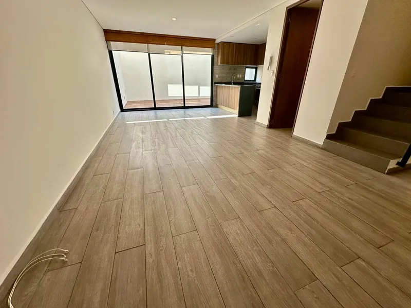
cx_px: 206
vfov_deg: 85.7
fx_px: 166
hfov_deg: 102.1
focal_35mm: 14
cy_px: 154
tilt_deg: -24.0
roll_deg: +0.0
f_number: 2.2
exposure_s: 1/99
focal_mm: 2.22
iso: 64
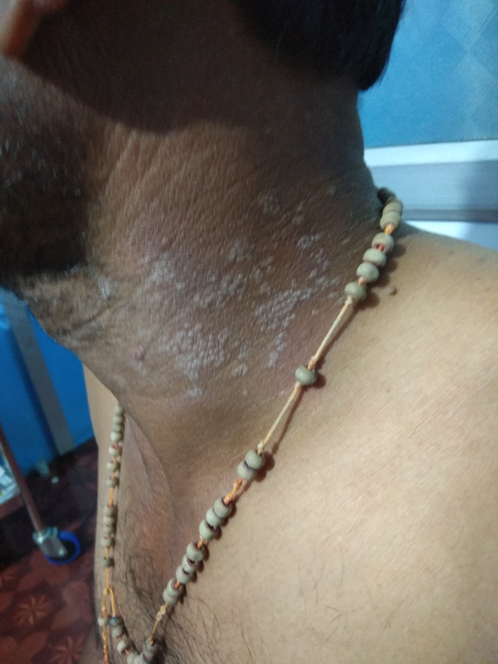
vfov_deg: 79.0
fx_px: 403
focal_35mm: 21
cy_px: 332
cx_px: 249
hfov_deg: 63.4
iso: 800
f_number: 2
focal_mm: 3.57
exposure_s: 1/14
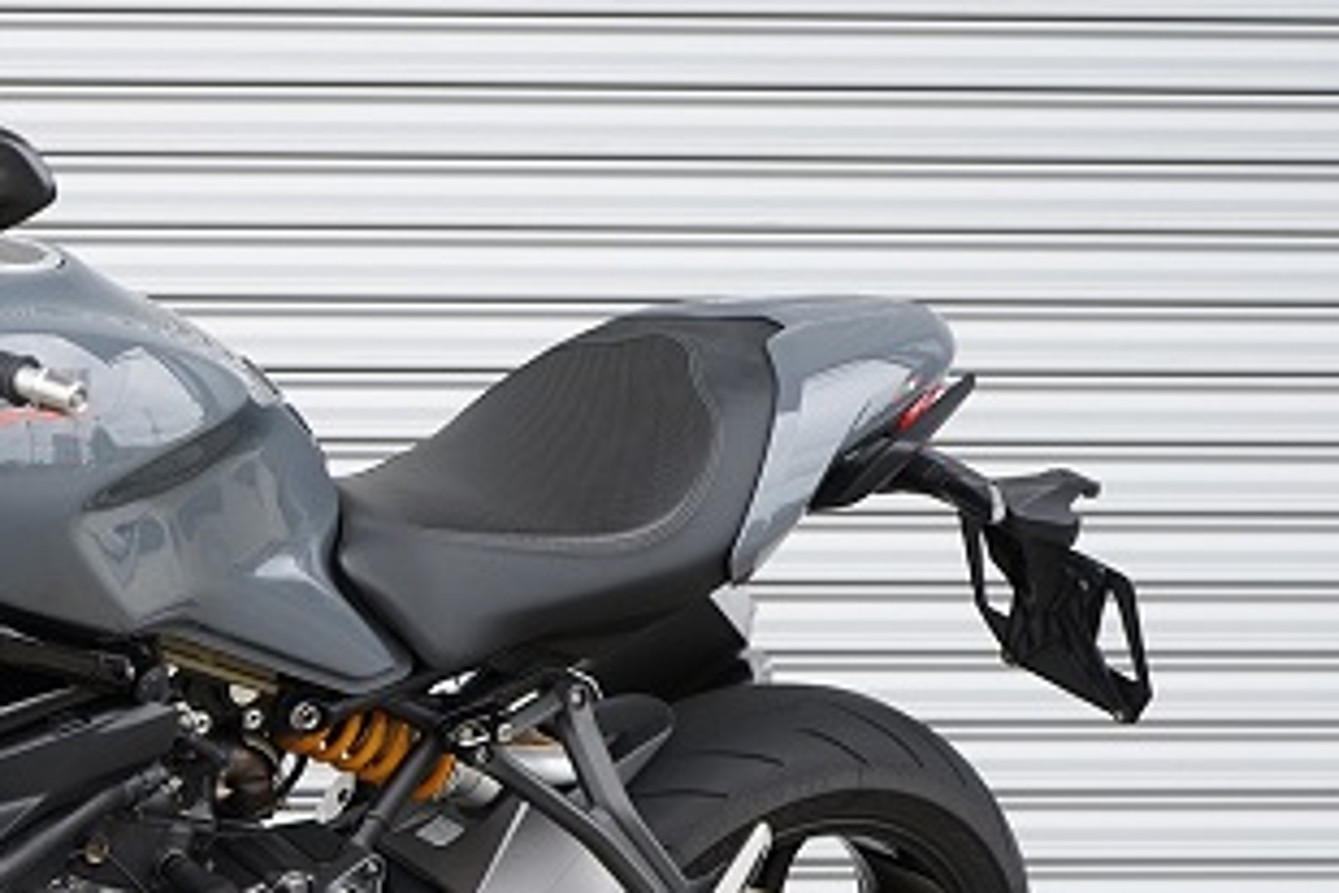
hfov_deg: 17.8
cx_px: -4
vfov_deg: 12.1
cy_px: 798
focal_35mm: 112
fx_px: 4165
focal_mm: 49
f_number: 5.6
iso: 100
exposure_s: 1/60
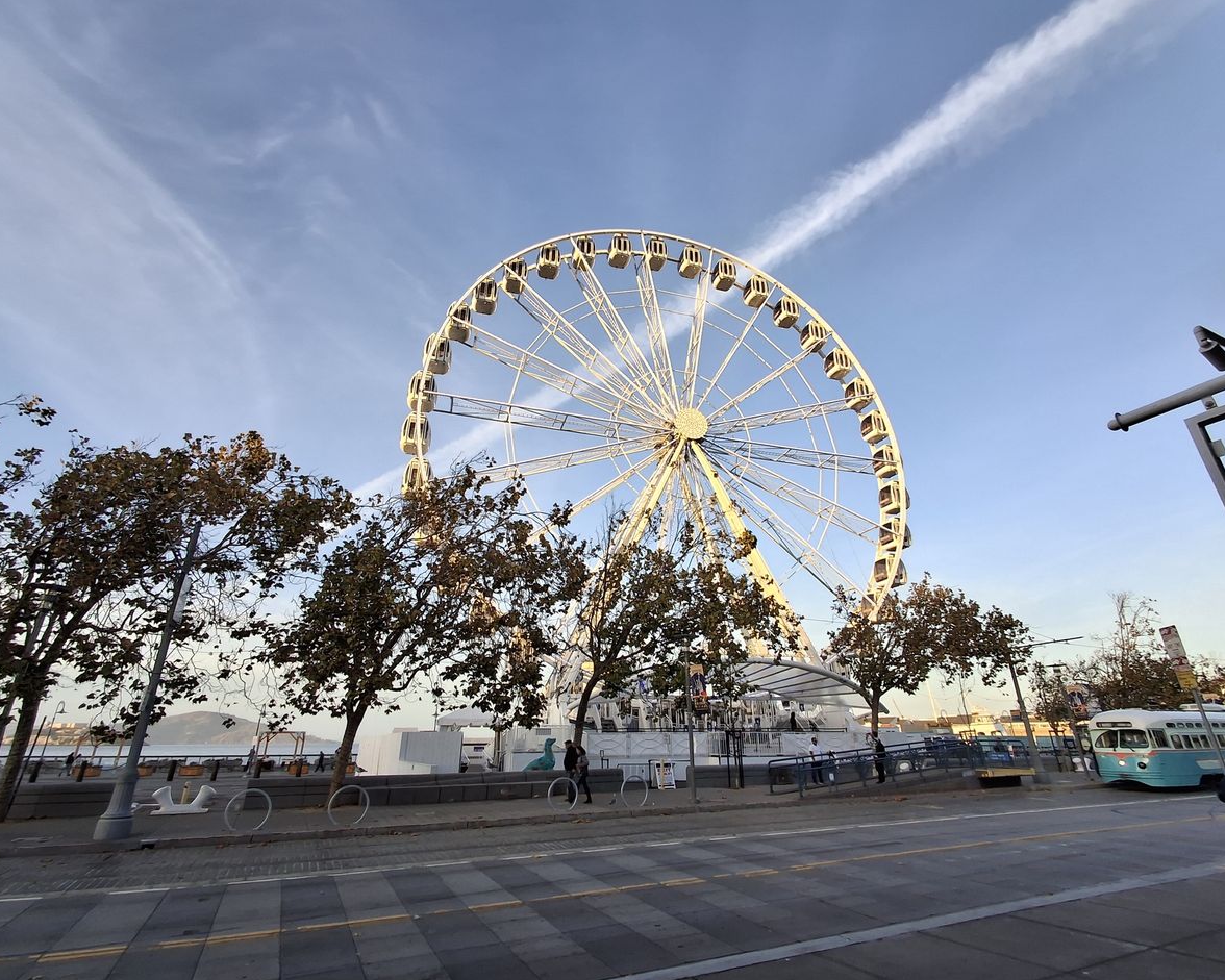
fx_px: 616
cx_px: 611
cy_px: 482
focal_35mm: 17
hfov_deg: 89.6
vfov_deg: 77.0
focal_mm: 1.64
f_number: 2.2
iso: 40
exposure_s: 1/274
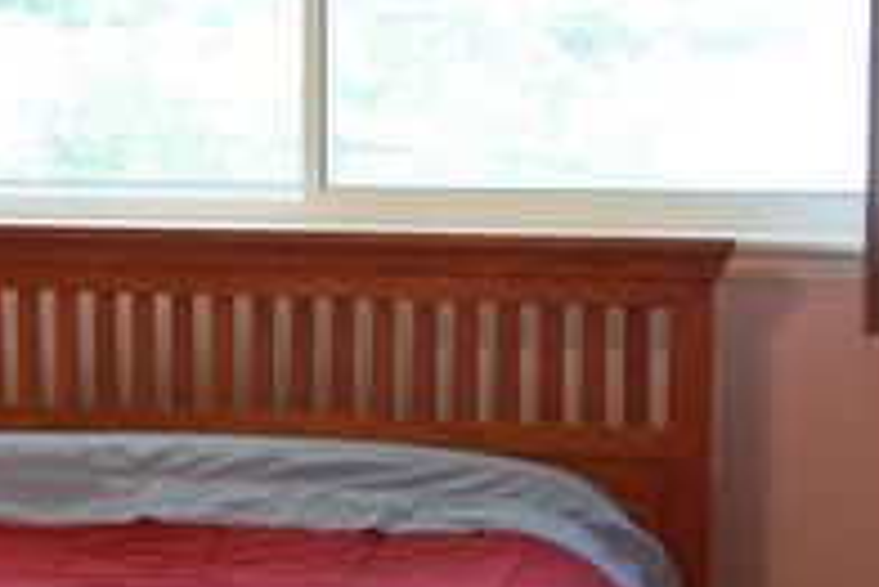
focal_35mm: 98
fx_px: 2395
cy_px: 269
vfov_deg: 14.0
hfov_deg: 20.7
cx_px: 305
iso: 220
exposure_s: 1/30
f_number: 5.6
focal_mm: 20
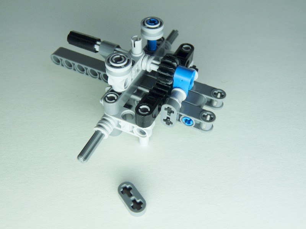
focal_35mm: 35
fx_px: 309
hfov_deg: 52.6
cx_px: 153
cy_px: 114
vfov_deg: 40.7
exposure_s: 1/50
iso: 100
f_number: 3
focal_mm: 6.2
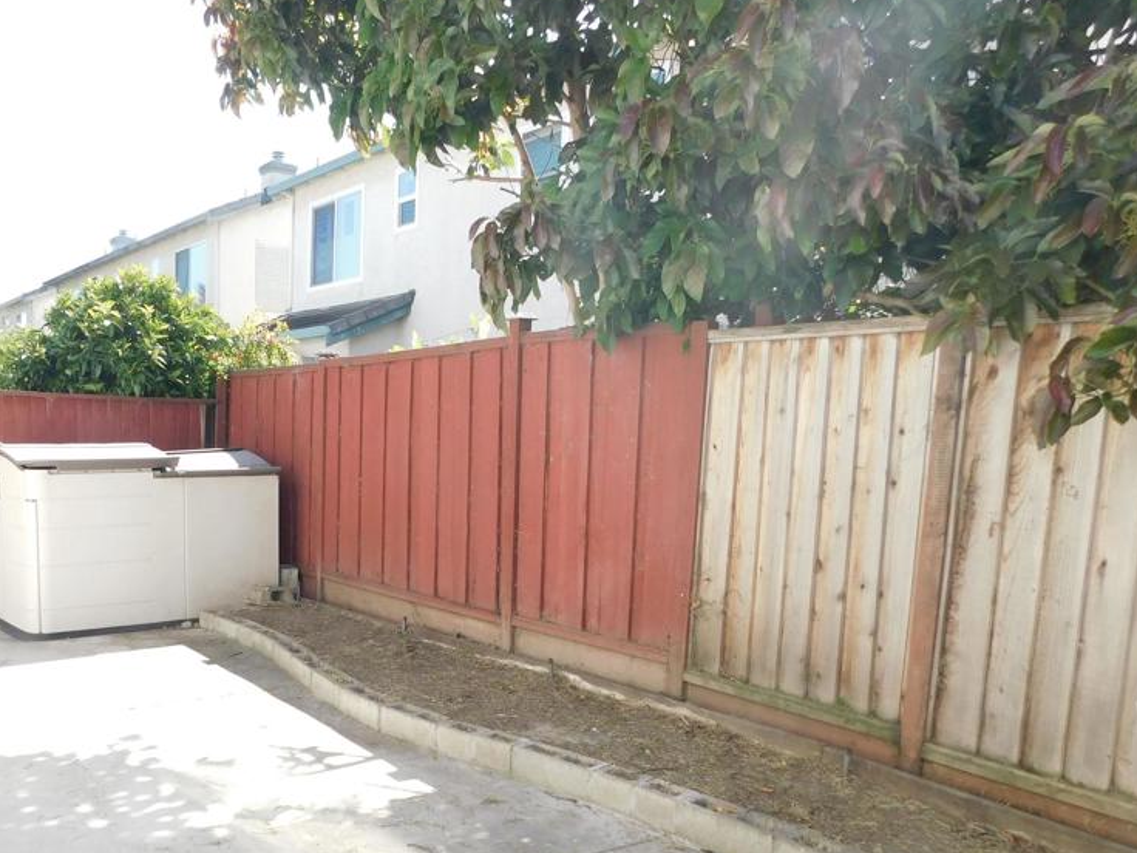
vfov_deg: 43.5
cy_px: 572
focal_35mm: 32
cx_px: 366
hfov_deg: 55.5
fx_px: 1051
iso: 125
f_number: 3
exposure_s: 1/320
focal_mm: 4
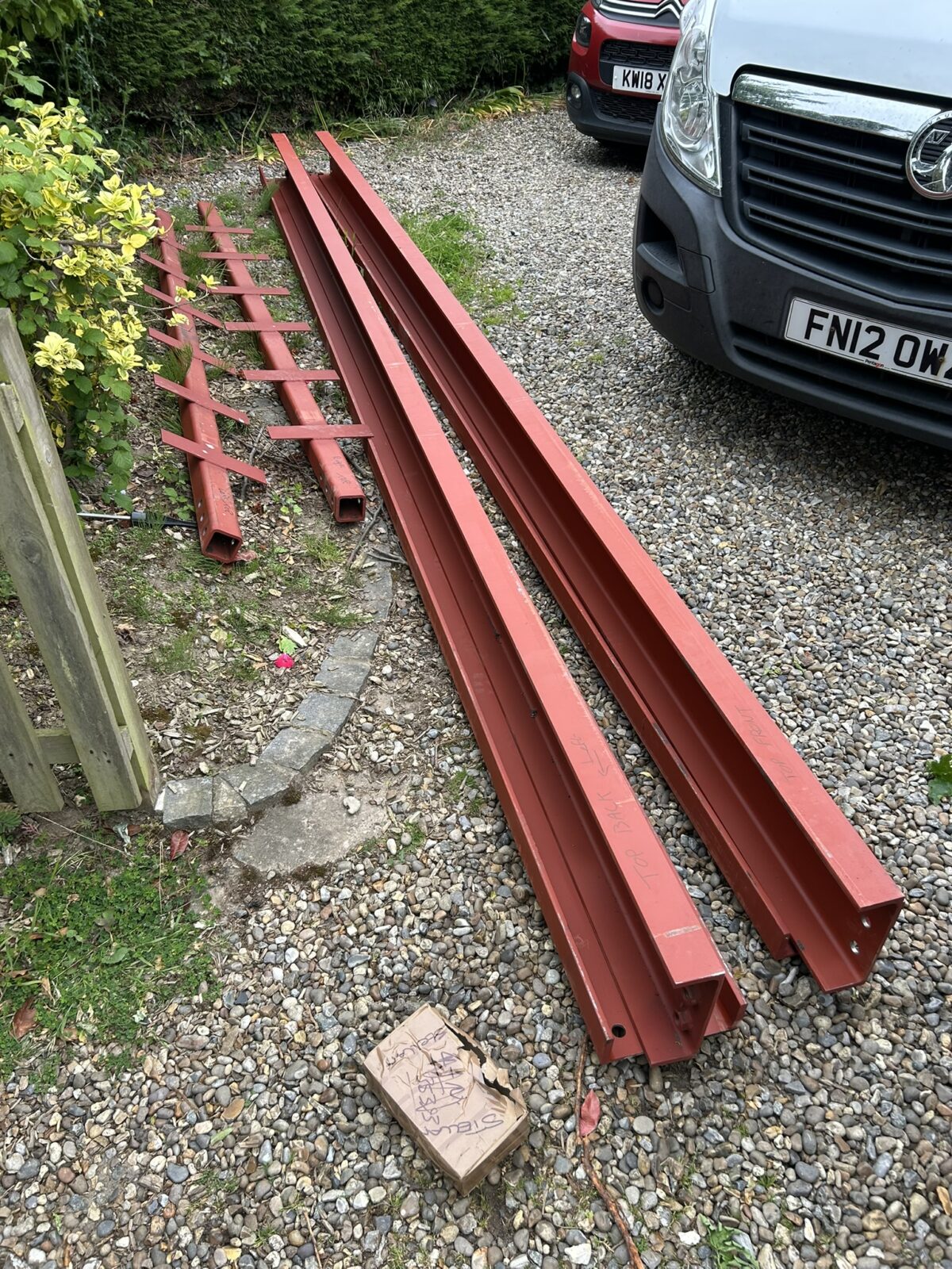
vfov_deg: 67.3
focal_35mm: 26
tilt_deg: -39.9
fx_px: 953
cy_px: 634
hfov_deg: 53.1
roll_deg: +0.9
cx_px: 476
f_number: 1.5
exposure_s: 1/448
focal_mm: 5.7
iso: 50
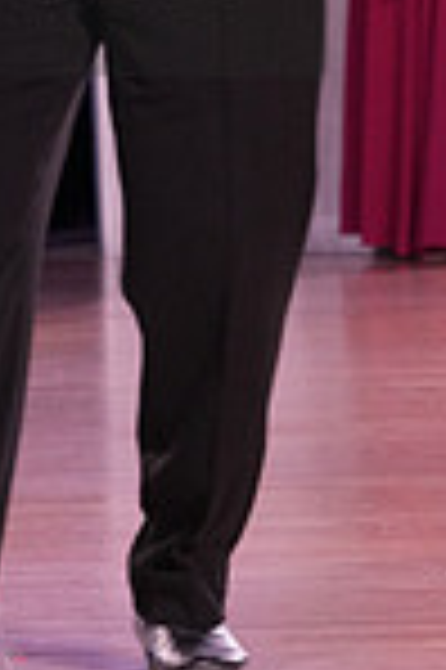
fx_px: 7618
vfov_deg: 5.0
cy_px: -72
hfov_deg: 3.3
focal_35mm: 409
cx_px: -291
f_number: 5.6
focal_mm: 105
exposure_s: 1/200
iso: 2500
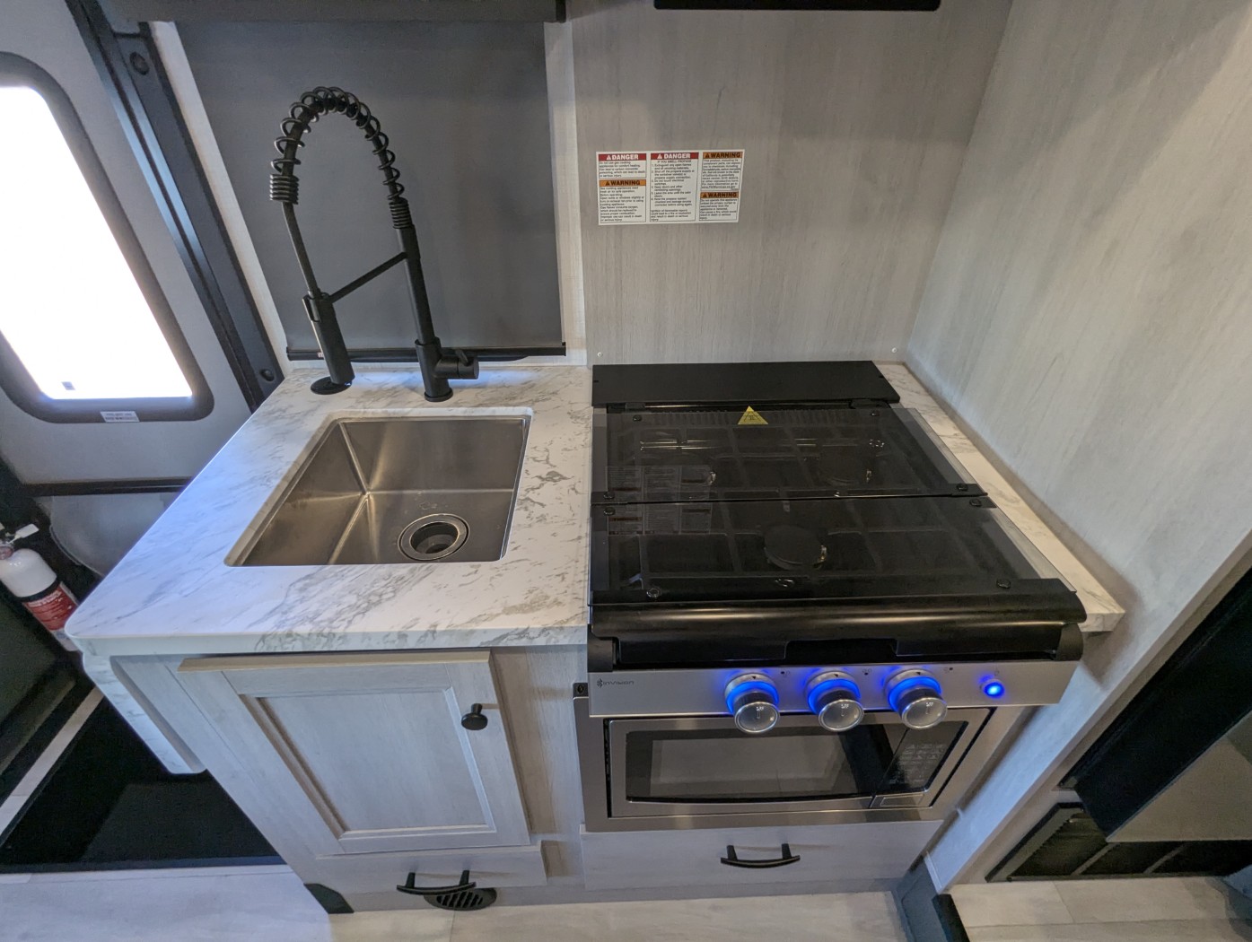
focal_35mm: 16
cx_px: 626
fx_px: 579
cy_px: 471
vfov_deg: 78.2
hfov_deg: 94.4
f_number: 2.2
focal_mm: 2.35
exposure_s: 1/80
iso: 99
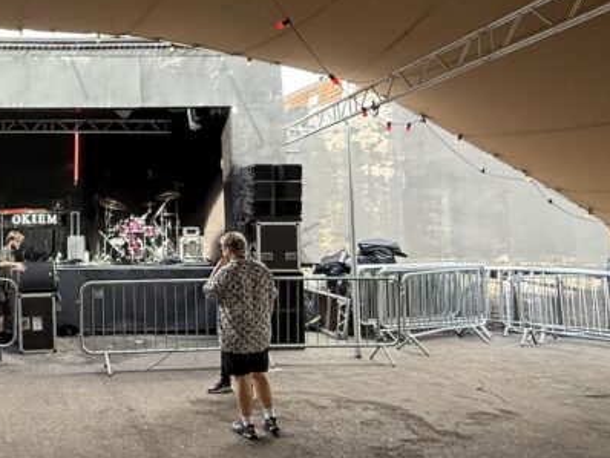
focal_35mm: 36
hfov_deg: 44.9
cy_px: 176
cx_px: 25
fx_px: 635
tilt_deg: +5.1
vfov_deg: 39.5
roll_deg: +0.2
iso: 64
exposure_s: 1/123
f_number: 2.2
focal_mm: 2.22
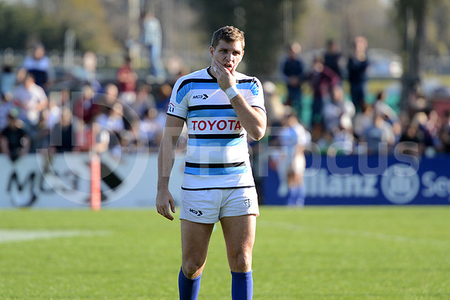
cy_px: 150
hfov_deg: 7.6
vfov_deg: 5.1
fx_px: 3376
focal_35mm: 270
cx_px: 225
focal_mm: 270
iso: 500
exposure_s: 1/640
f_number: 4
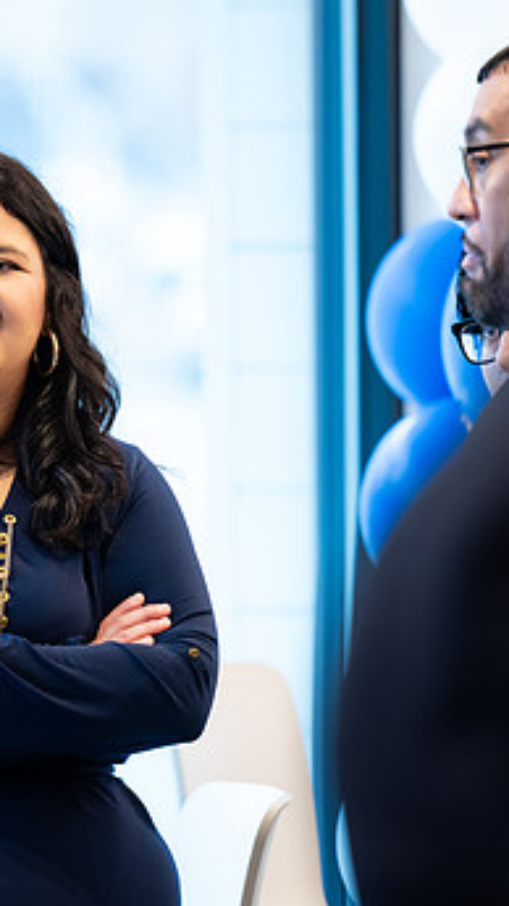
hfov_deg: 3.4
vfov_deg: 6.0
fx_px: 8568
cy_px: 429
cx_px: 8
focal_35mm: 357
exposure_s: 1/200
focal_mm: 200
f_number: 3.2
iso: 800
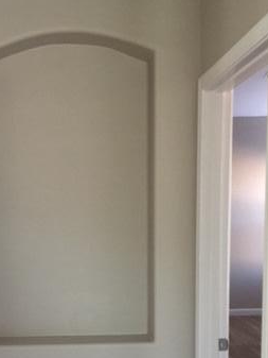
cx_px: 62
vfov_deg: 33.9
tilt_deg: -6.2
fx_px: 567
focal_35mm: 55
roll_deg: +2.5
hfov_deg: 26.2
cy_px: 286
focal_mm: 4.15
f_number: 2.2
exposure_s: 1/15
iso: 80
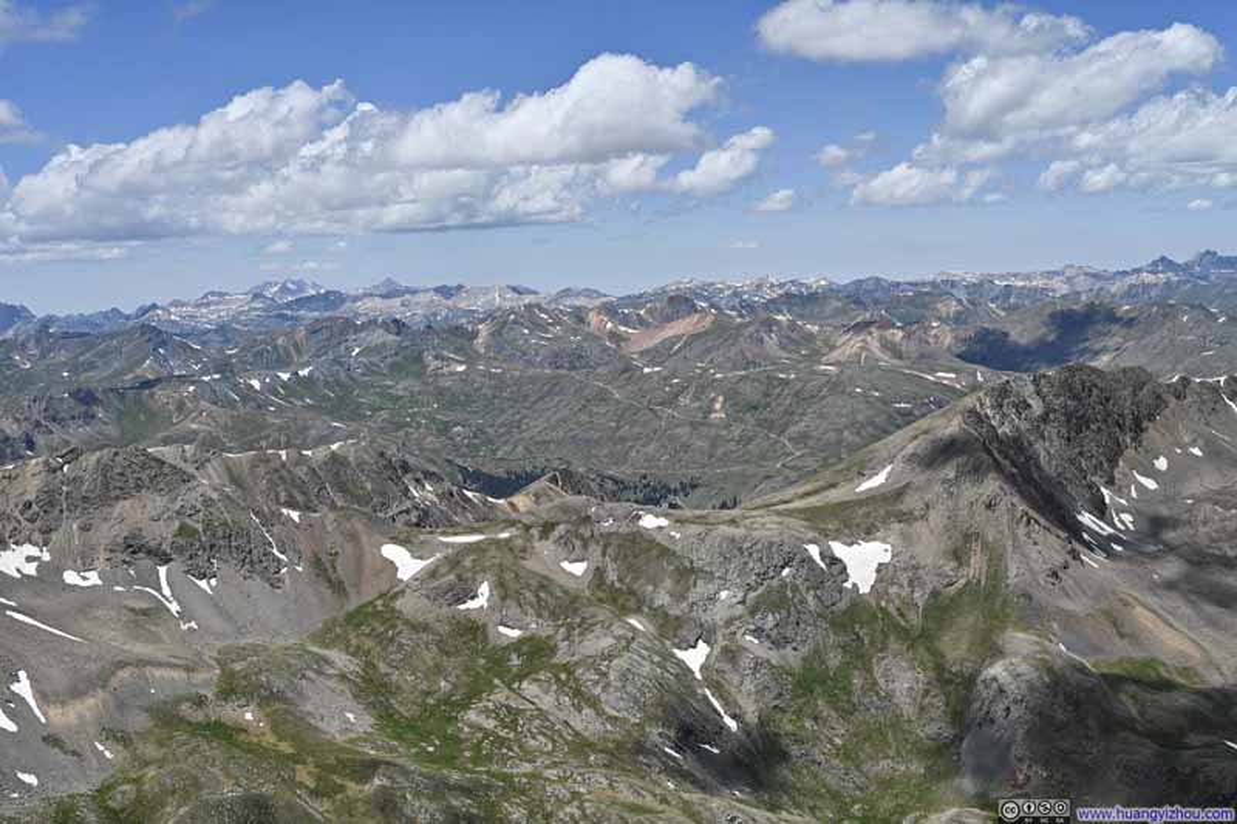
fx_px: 1752
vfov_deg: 26.5
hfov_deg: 38.9
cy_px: 412
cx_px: 618
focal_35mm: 51
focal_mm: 51
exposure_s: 1/500
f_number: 7.1
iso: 64
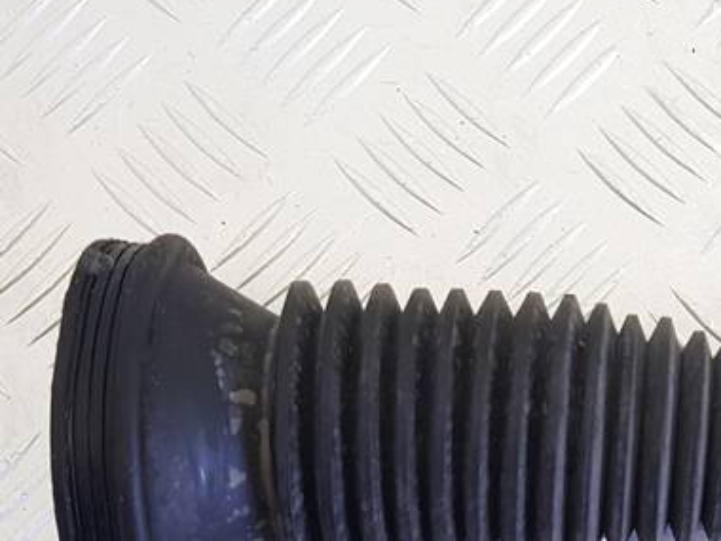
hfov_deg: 26.0
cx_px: 759
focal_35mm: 70
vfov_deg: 21.0
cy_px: 344
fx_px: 1458
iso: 50
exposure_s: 1/50
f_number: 1.7
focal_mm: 4.2
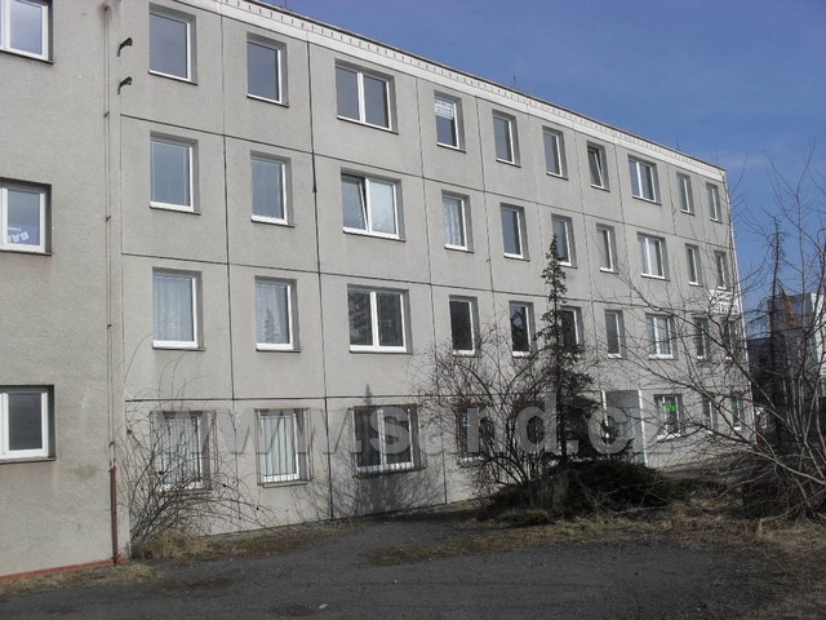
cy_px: 310
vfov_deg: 40.7
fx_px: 835
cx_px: 413
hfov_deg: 52.6
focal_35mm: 35
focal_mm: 6.3
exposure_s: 1/500
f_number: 8.4
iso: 100
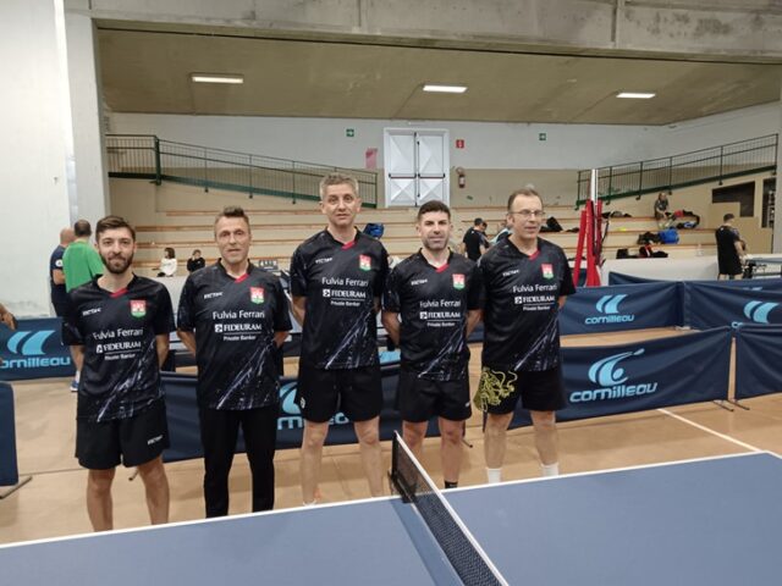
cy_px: 293
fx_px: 610
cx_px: 391
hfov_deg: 65.3
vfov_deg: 51.4
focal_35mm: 27
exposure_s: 1/100
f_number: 1.9
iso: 2238
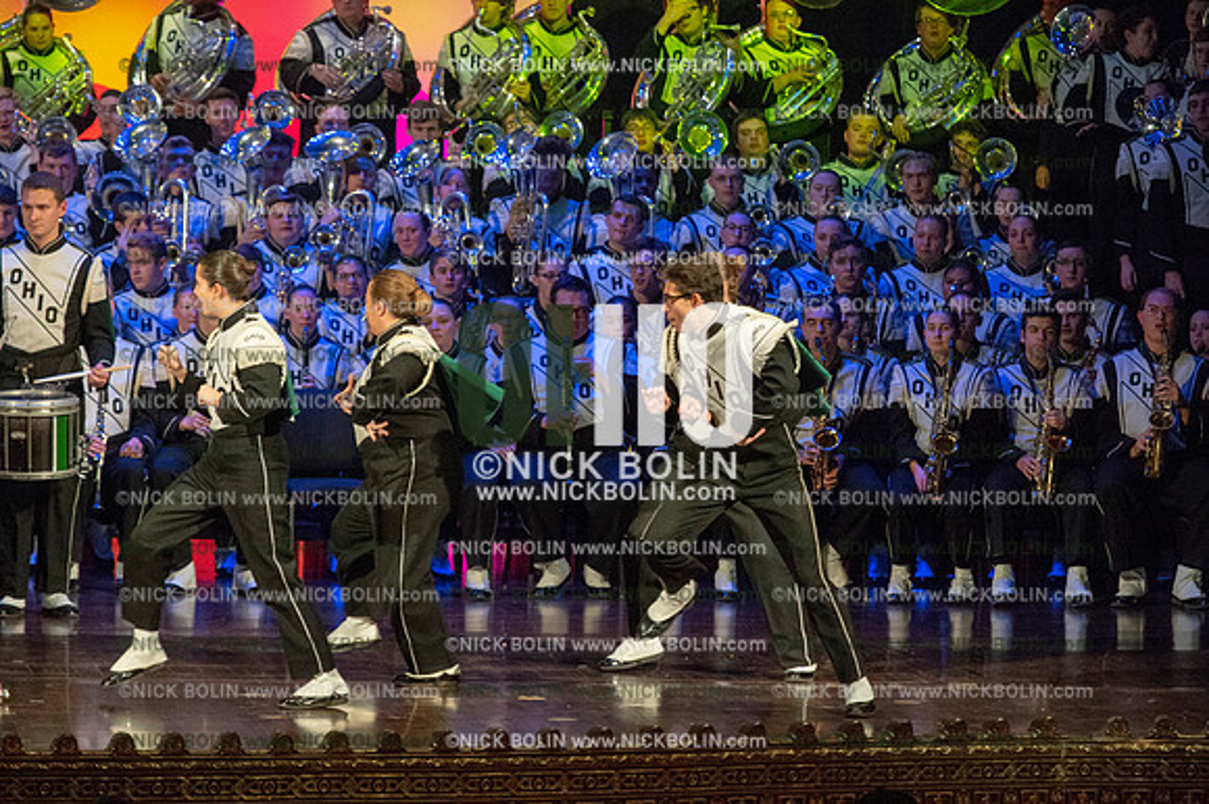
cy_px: 402
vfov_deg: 6.0
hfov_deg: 9.0
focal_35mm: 230
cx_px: 604
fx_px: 7719
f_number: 5.6
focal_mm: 230
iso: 8000
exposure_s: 1/400
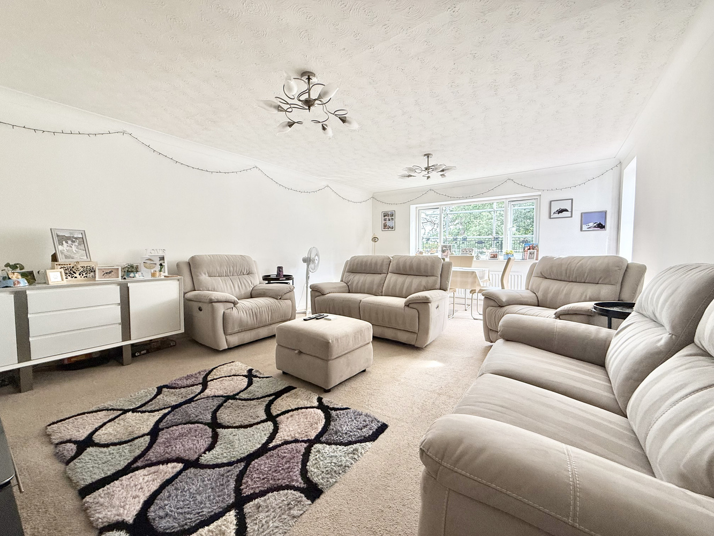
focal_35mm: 14
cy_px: 268
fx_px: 289
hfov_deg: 102.1
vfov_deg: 85.7
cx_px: 357
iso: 100
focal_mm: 2.22
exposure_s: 1/99
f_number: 2.2
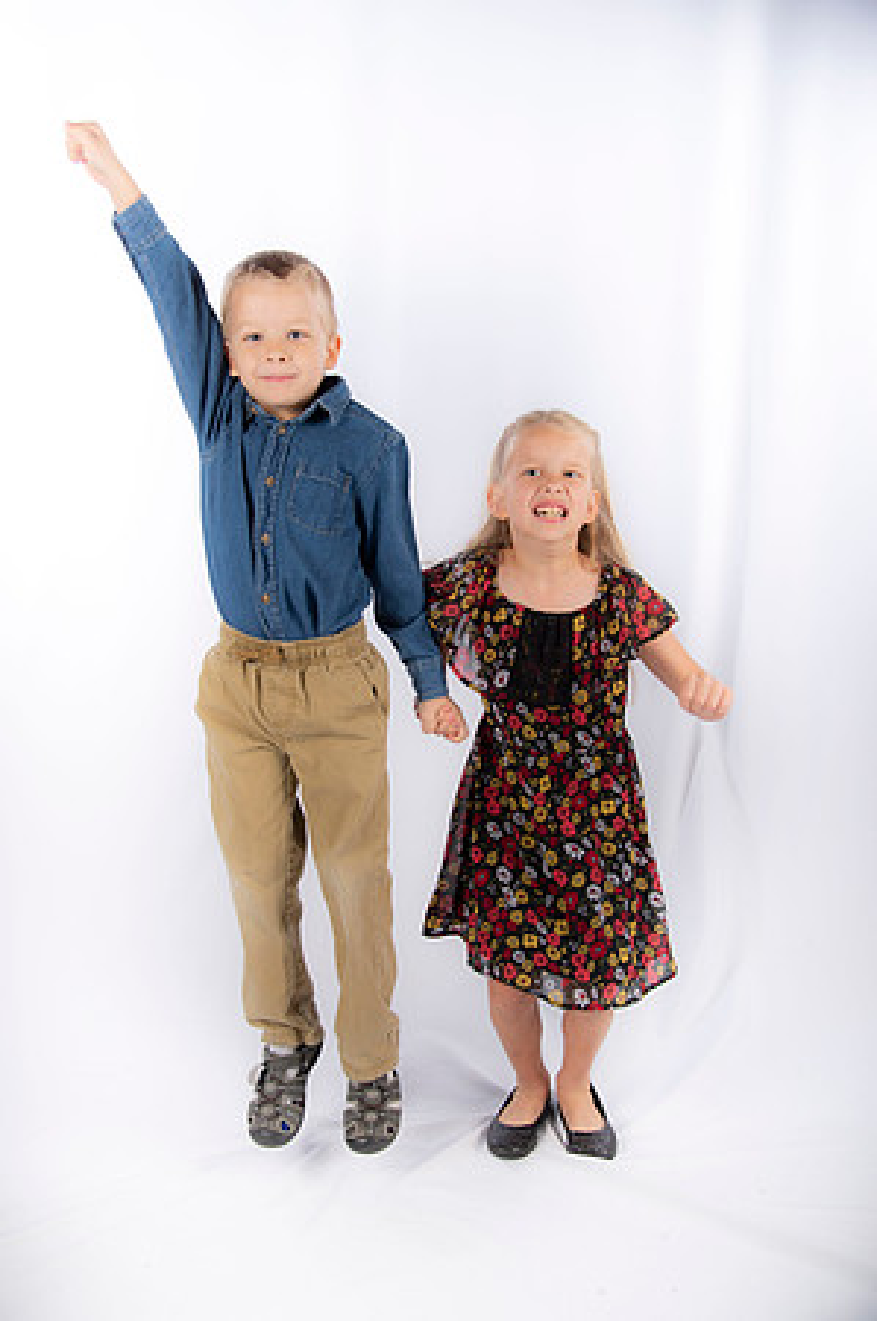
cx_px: 438
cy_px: 660
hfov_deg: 35.0
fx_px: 1392
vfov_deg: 50.7
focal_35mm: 38
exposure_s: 1/200
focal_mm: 38
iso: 100
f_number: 5.6
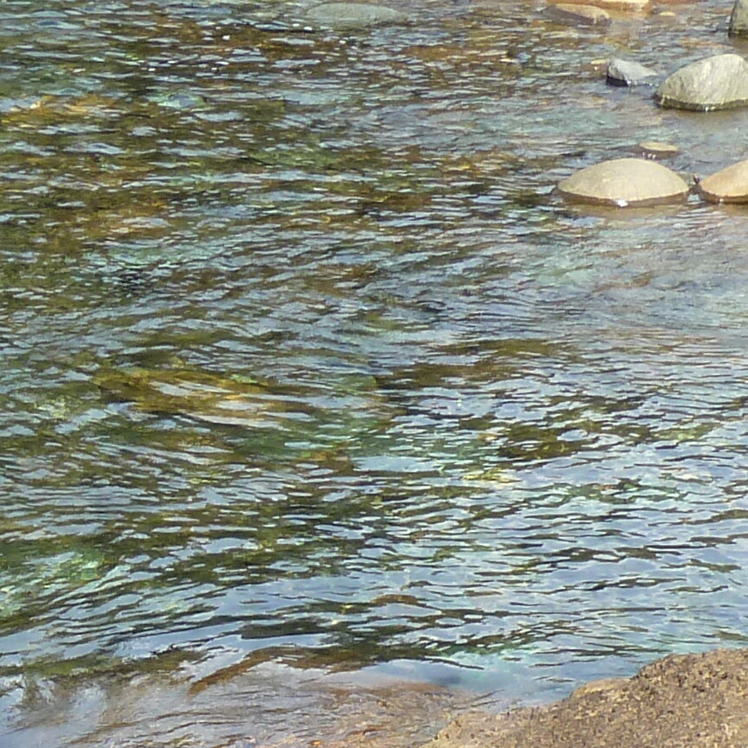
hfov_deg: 9.4
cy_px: 856
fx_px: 4376
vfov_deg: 9.7
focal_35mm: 179
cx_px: -453
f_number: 4
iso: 80
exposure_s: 1/200
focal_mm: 7.3
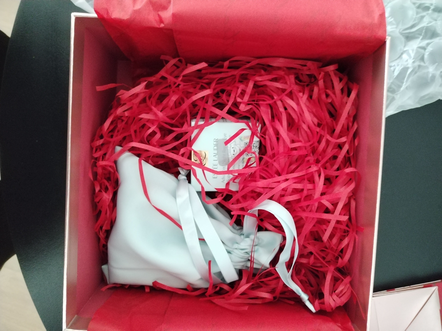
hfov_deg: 67.3
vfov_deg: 53.1
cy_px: 166
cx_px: 221
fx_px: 332
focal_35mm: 26
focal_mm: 4.75
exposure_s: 1/12.5
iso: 3968
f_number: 1.8
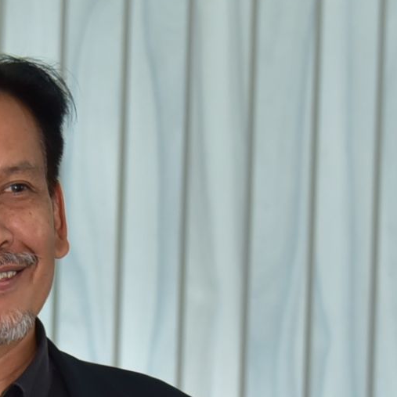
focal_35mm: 386
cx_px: 175
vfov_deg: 4.5
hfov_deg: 4.5
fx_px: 5008
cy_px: 531
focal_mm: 92
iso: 800
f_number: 5.6
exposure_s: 1/200
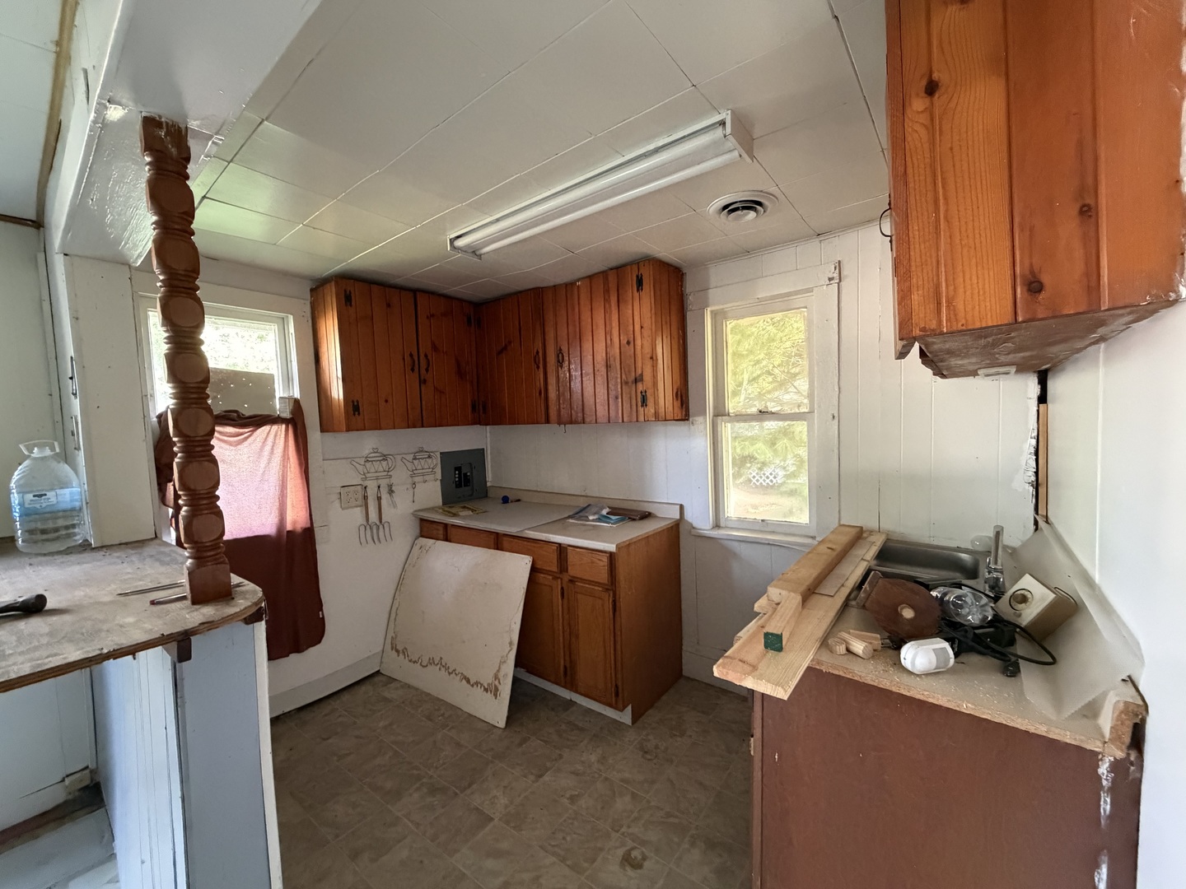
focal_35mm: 14
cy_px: 444
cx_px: 593
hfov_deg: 102.1
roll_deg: +3.1
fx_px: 480
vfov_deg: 85.7
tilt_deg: -4.0
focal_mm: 2.22
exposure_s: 1/60
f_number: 2.2
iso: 800
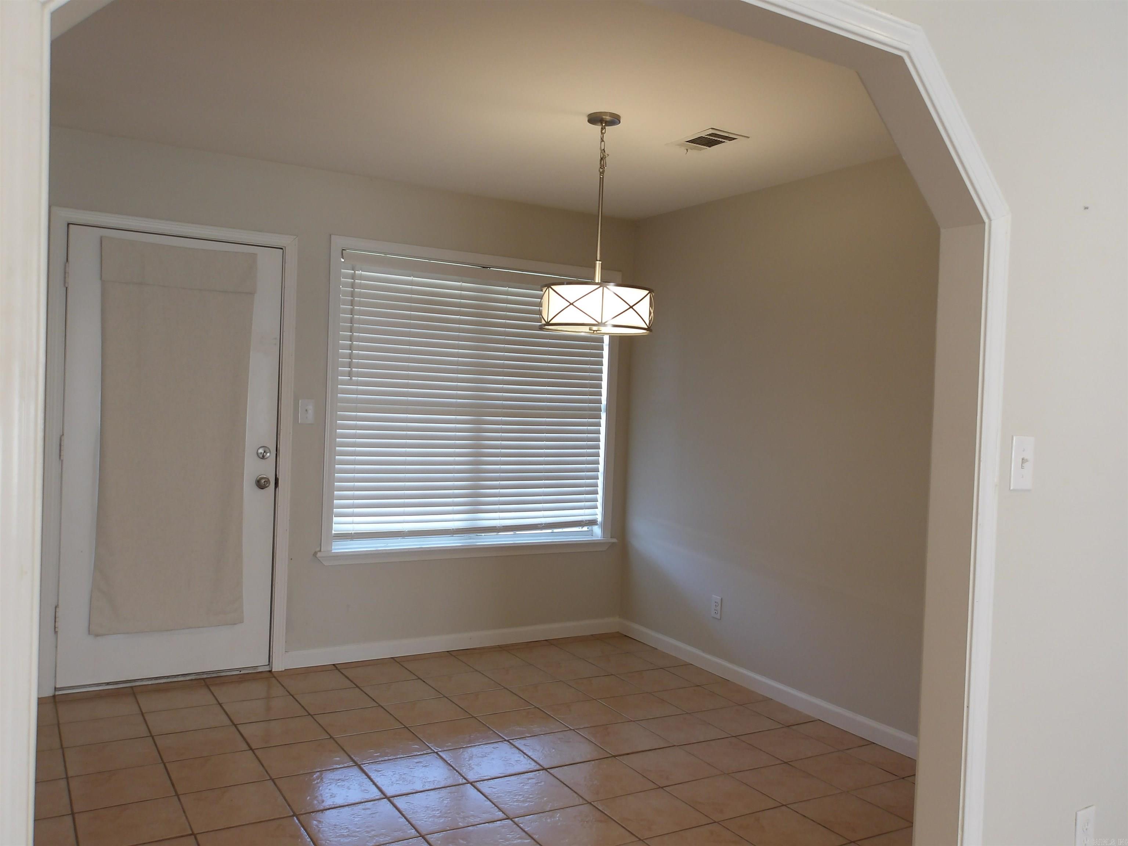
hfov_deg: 65.3
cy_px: 423
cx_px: 564
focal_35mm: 27
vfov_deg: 51.4
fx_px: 880
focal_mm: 4.9
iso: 101
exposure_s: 1/30
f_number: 3
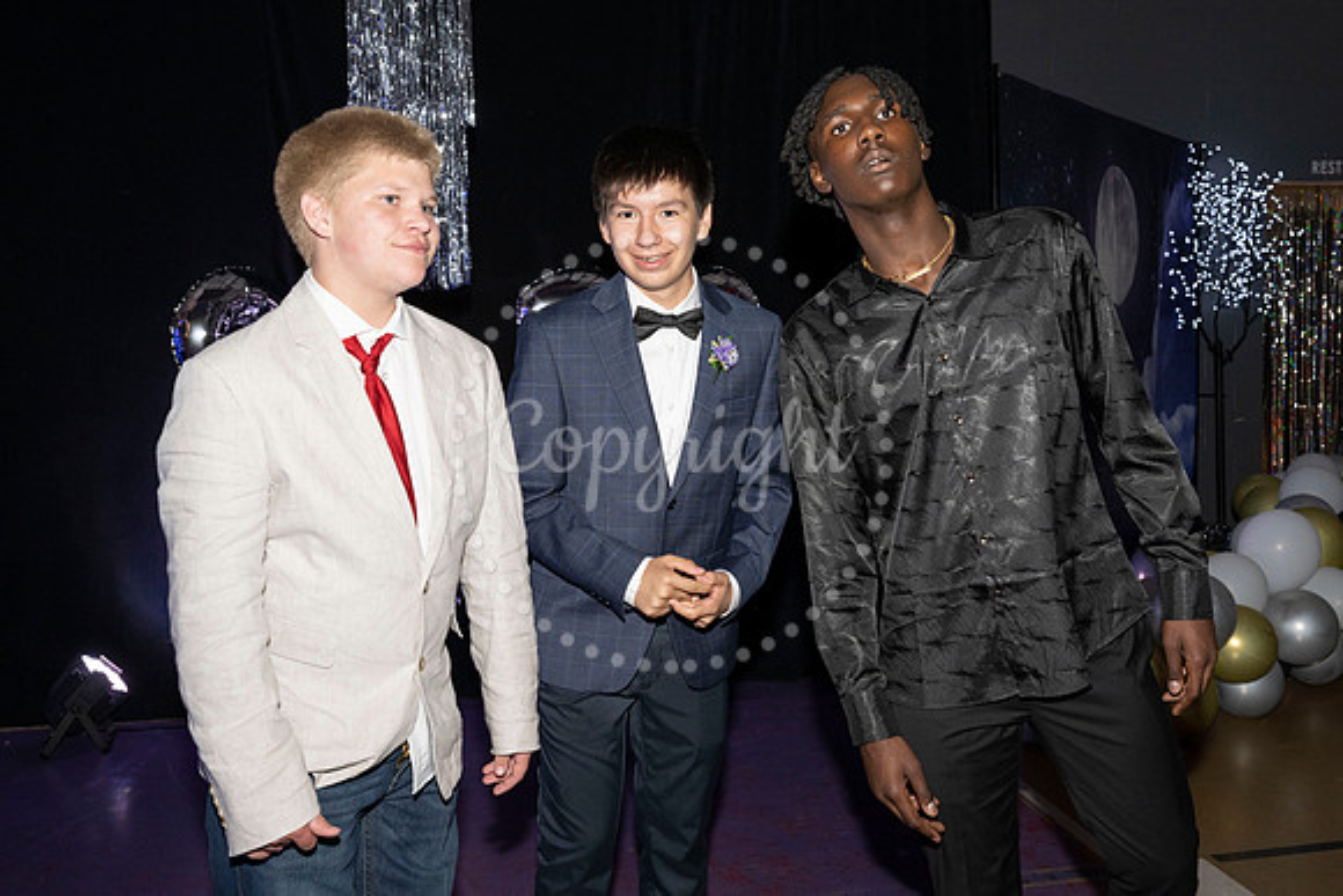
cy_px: 457
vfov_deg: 36.4
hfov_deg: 52.3
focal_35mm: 37
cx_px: 738
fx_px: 1364
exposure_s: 1/100
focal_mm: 30
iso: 1000
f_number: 5.6
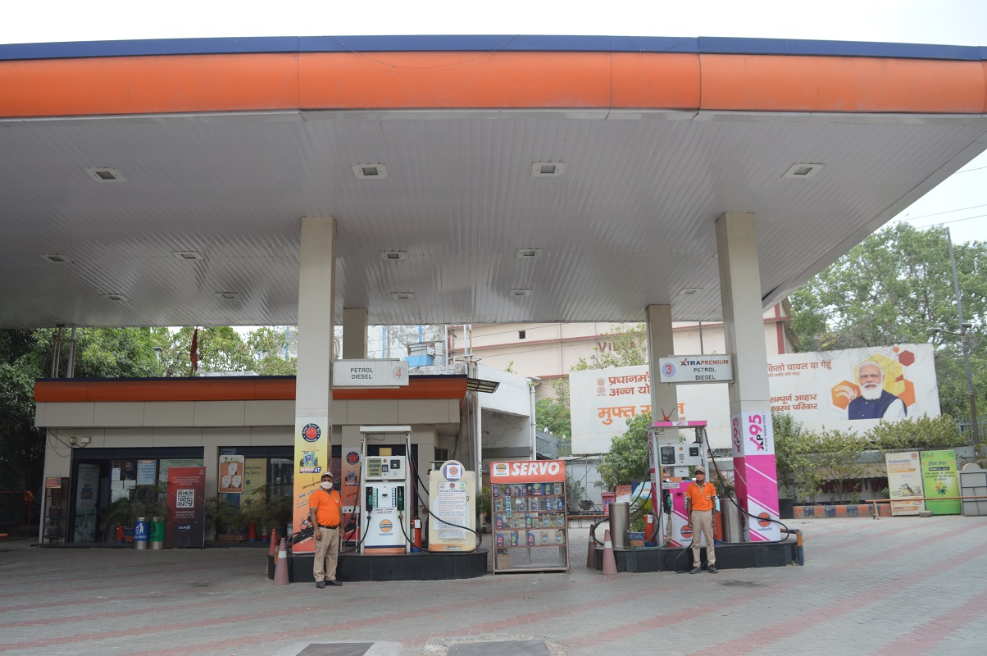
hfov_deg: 67.4
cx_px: 494
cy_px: 328
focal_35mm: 27
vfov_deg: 47.8
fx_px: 739
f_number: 6.3
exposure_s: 1/160
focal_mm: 18
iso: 100
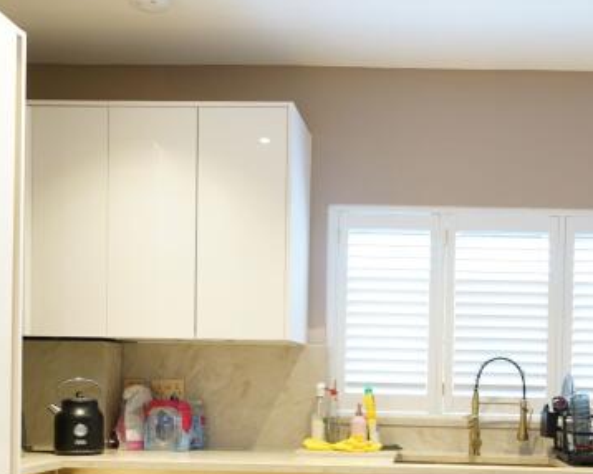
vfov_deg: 33.5
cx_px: 416
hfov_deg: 42.1
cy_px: 399
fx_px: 754
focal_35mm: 43
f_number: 4.5
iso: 400
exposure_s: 1/10
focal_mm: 16
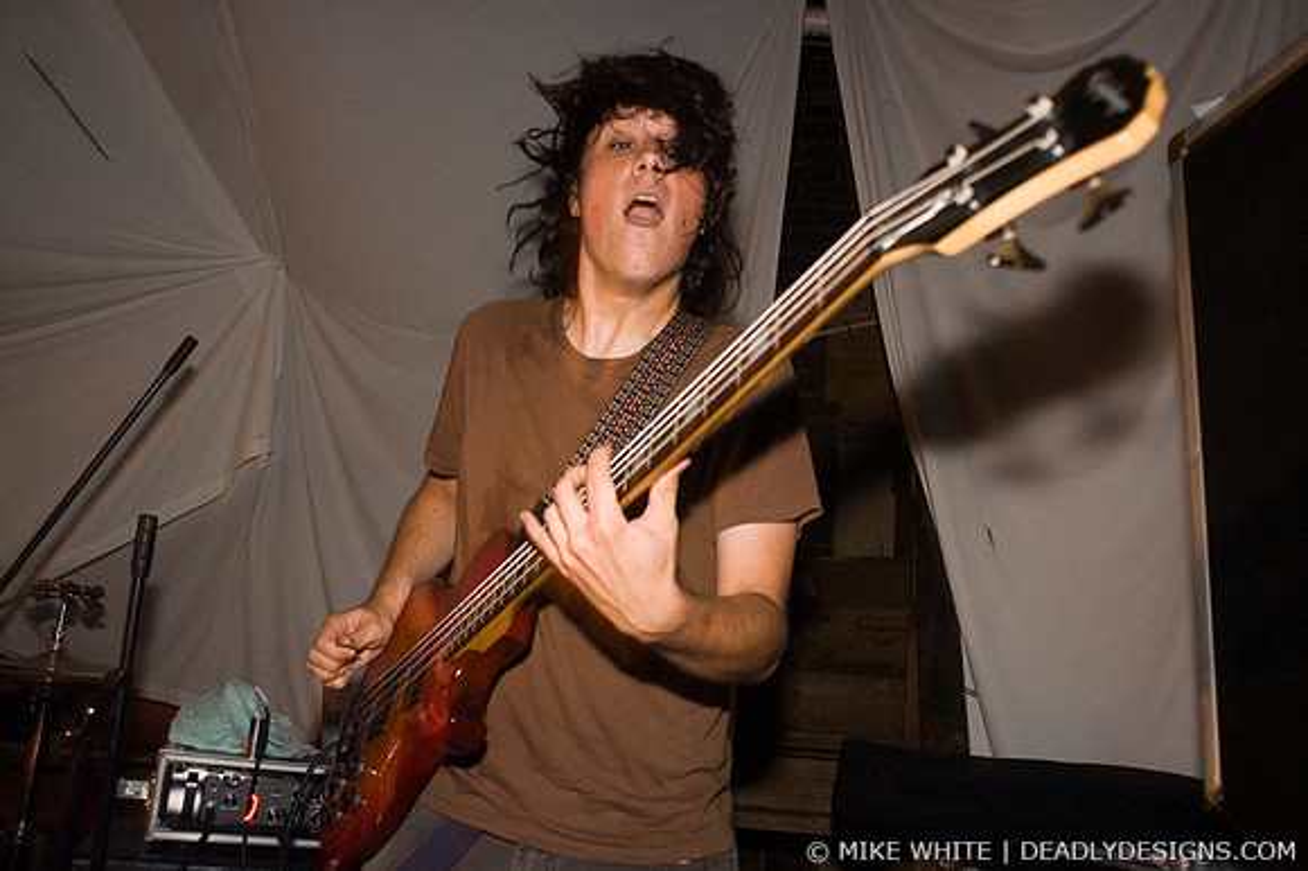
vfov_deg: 43.6
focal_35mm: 30
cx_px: 654
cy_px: 436
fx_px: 1089
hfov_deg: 62.0
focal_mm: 20
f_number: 3.2
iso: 800
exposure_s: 1/10
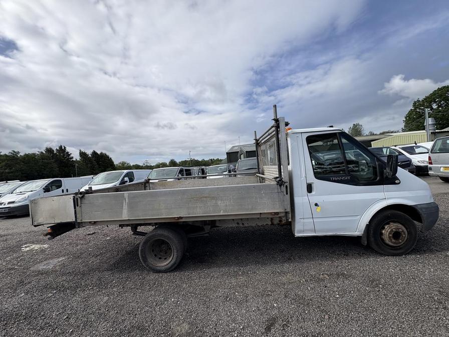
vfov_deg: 85.7
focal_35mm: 14
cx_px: 224
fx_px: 182
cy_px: 168
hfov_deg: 102.1
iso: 50
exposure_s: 1/2494
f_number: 2.2
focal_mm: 2.22
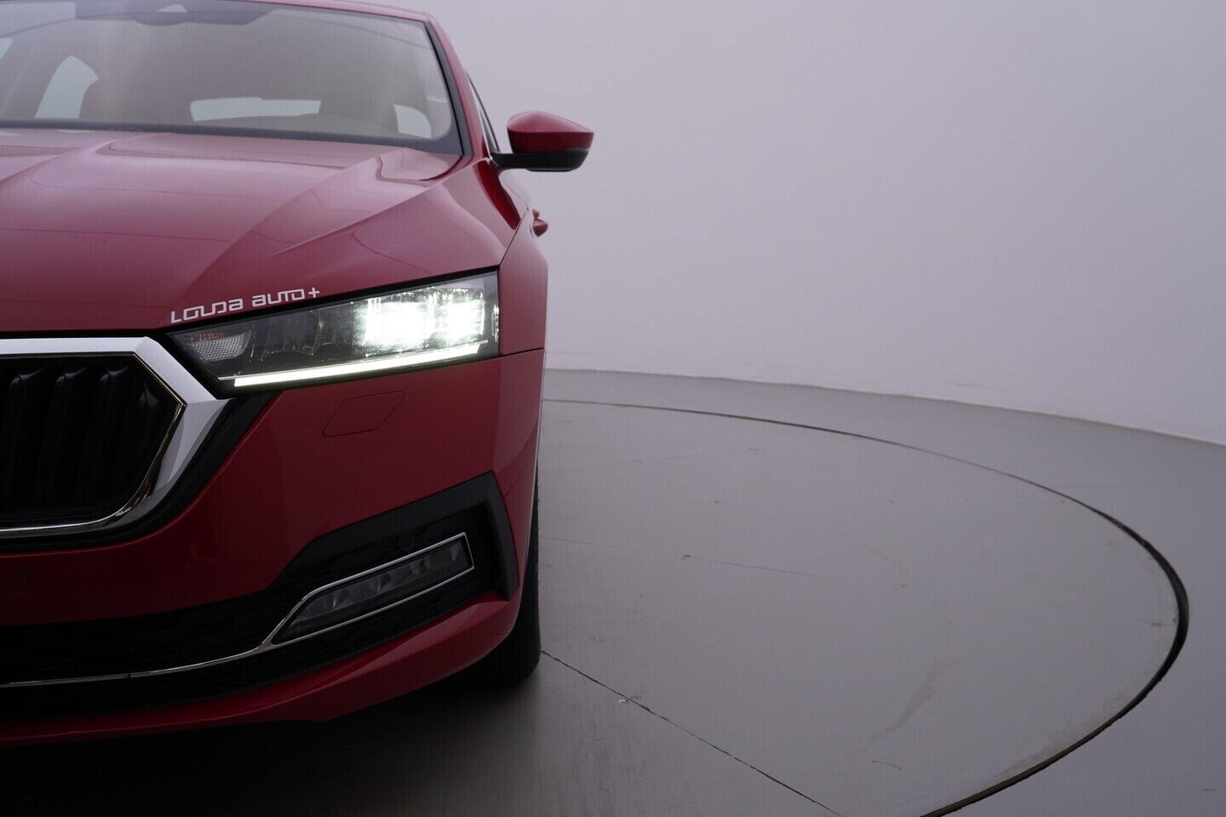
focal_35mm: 36
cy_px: 408
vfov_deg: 36.9
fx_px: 1226
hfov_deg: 53.1
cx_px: 613
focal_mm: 24
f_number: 5
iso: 125
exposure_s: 1/125
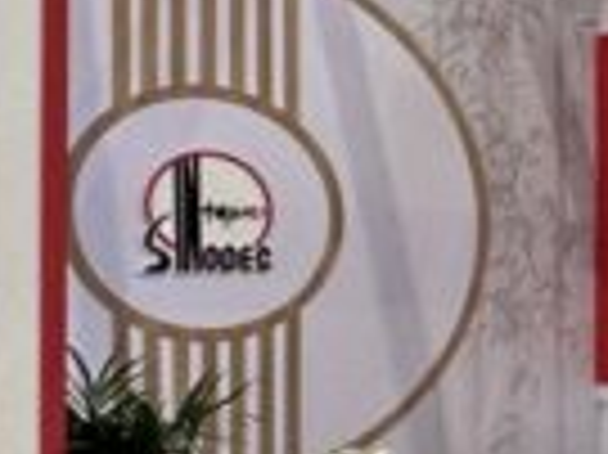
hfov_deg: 12.3
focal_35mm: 106
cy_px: 324
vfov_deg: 13.9
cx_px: 1657
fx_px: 1860
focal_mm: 2.22
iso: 125
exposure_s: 1/100
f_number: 2.2
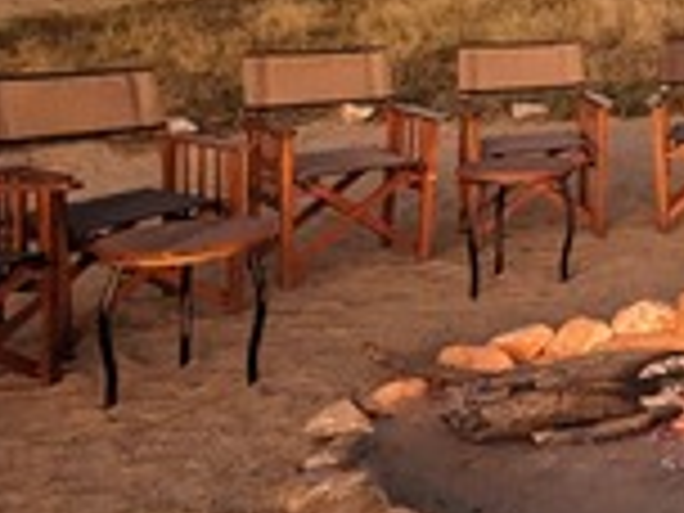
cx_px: 1130
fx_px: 1166
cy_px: -34
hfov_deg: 23.2
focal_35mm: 59
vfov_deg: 23.5
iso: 833
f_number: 2.2
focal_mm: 1.83
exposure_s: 1/25
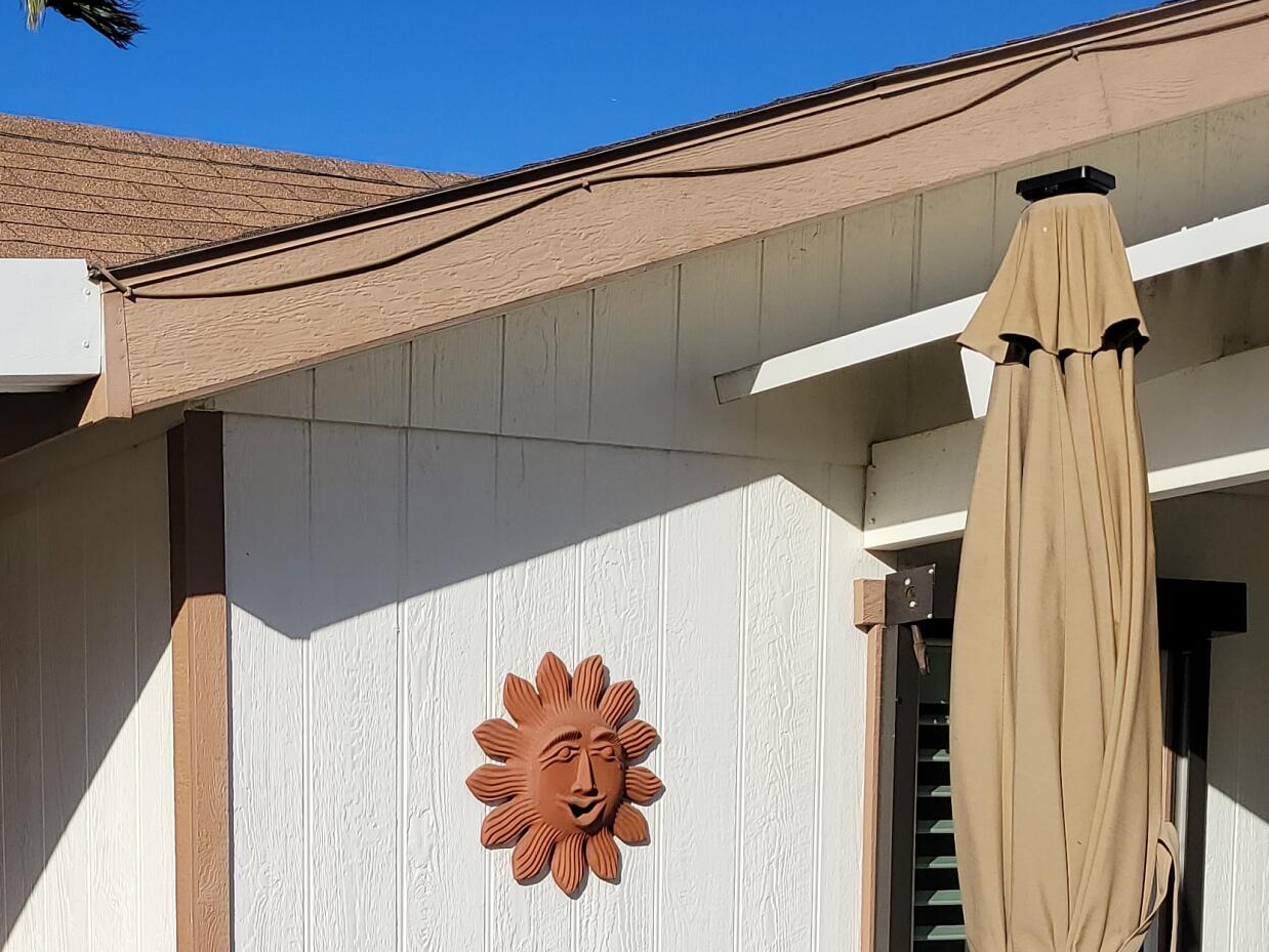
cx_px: 126
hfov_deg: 29.4
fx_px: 2310
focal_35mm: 63
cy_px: 1105
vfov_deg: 21.8
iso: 40
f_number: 1.8
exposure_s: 1/3418
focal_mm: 5.4
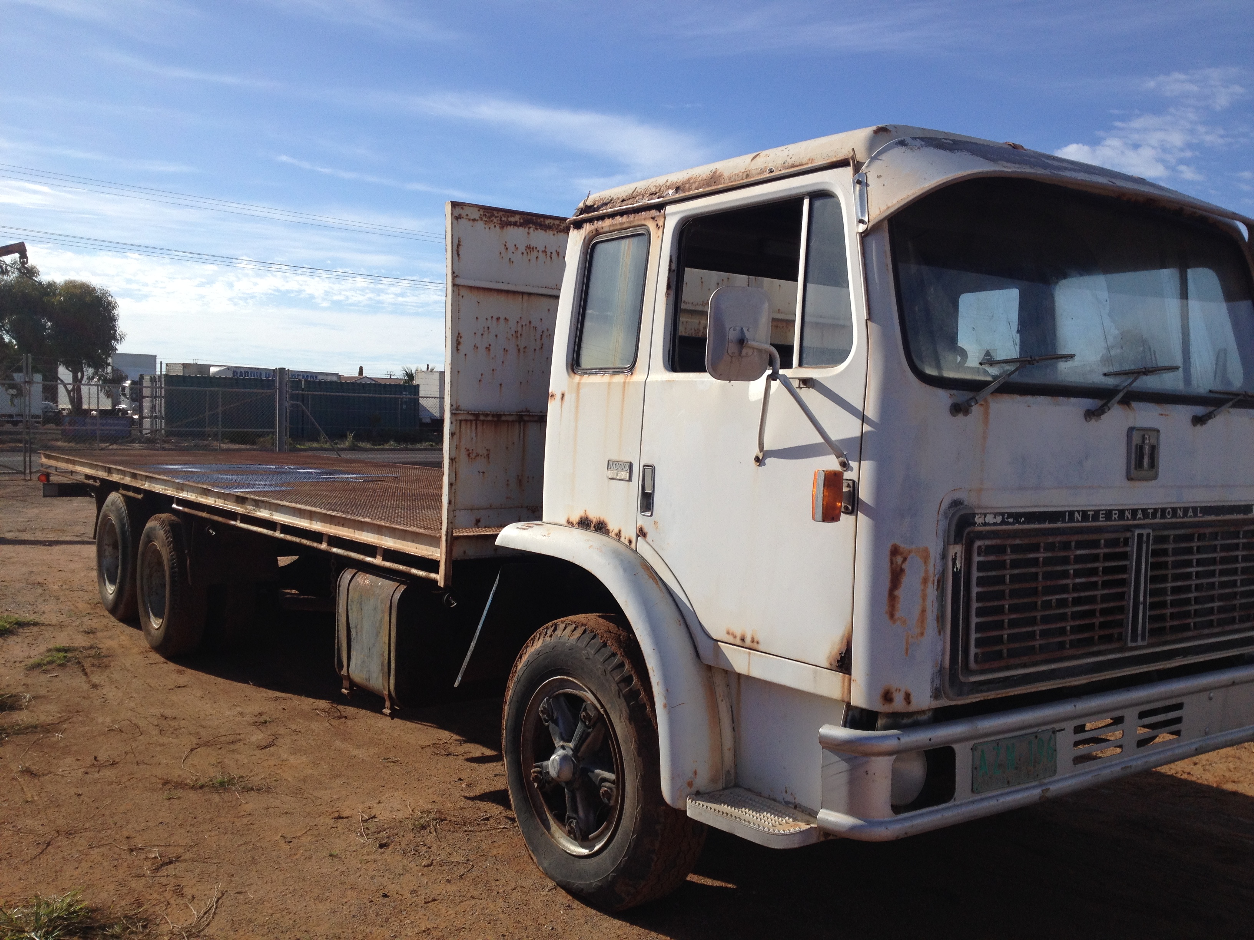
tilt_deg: -3.7
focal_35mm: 35
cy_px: 470
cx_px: 627
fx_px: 1268
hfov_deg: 52.6
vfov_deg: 40.7
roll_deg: -1.6
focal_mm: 4.28
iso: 50
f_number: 2.4
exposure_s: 1/2208
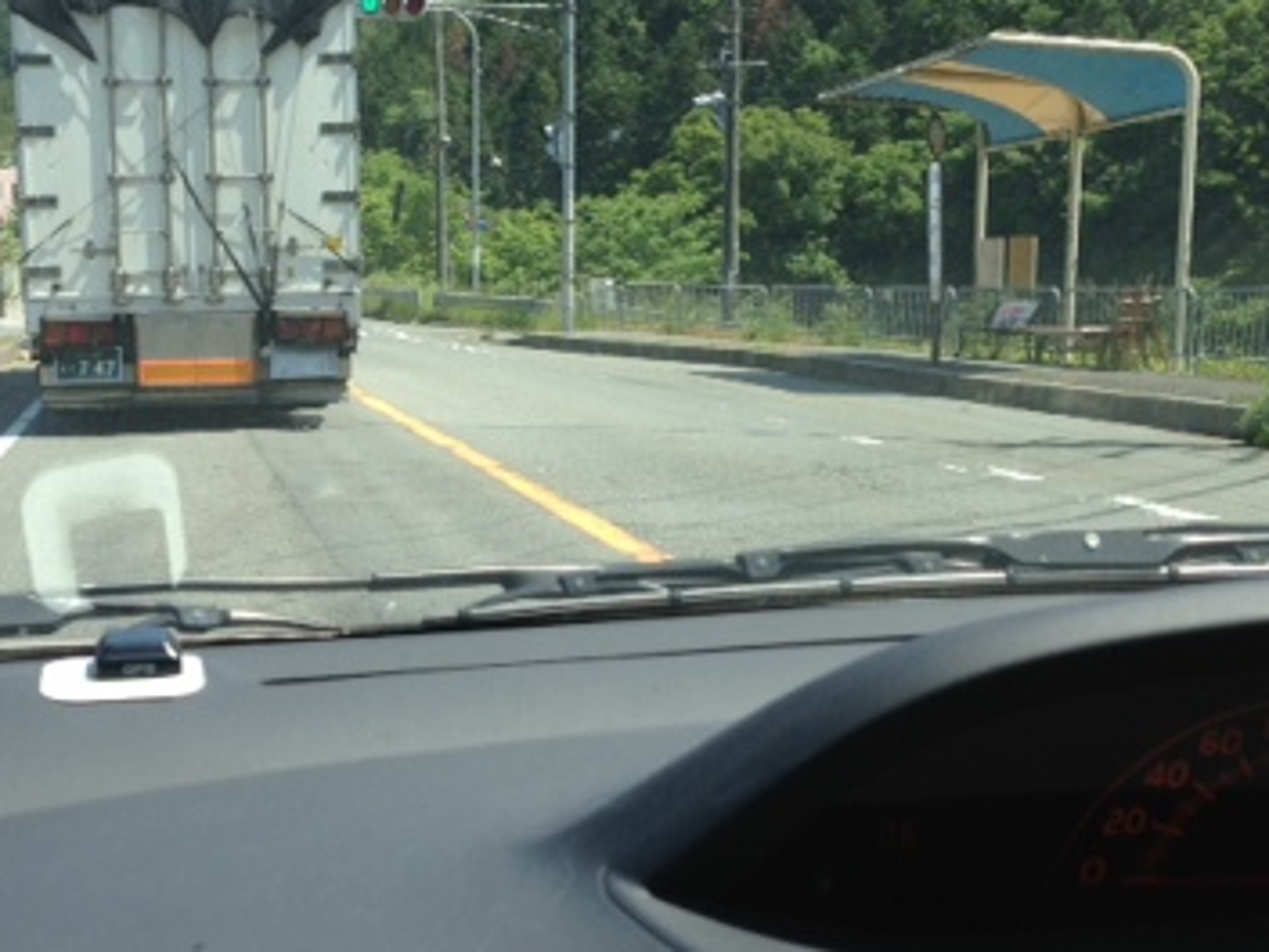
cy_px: 490
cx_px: 443
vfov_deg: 24.4
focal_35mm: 60
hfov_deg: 32.0
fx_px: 2200
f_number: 2.4
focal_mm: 4.13
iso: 50
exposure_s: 1/753
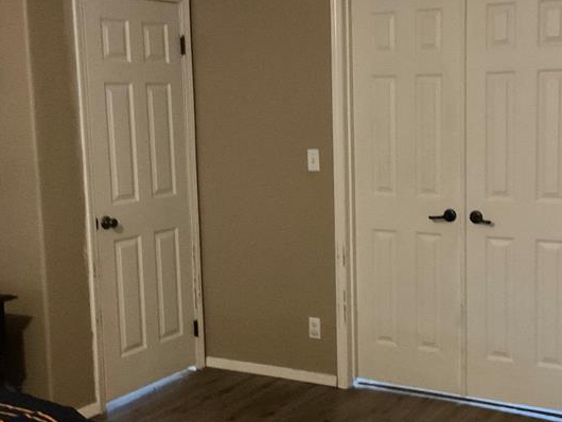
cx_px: 341
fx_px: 910
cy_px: 215
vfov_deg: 26.1
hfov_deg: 34.2
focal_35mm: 56
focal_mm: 3
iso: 500
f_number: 1.8
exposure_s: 1/20
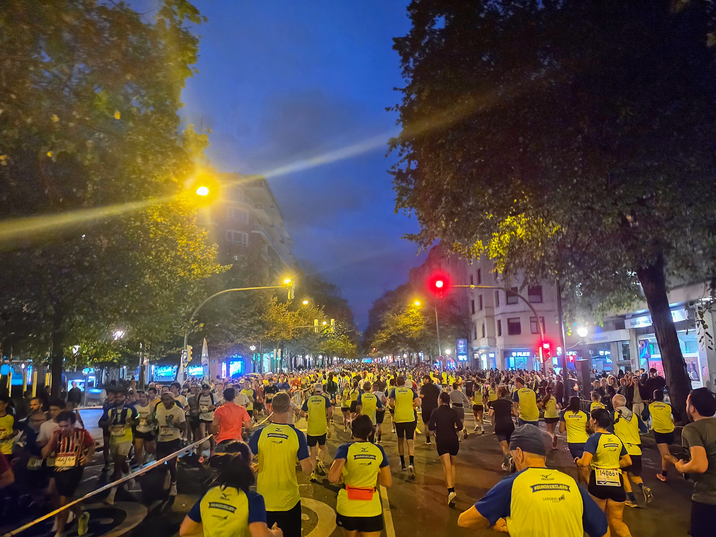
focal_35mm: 23
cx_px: 358
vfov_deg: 58.9
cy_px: 268
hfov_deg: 73.9
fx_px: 476
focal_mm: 6.5
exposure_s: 1/100
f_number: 1.4
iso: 1250
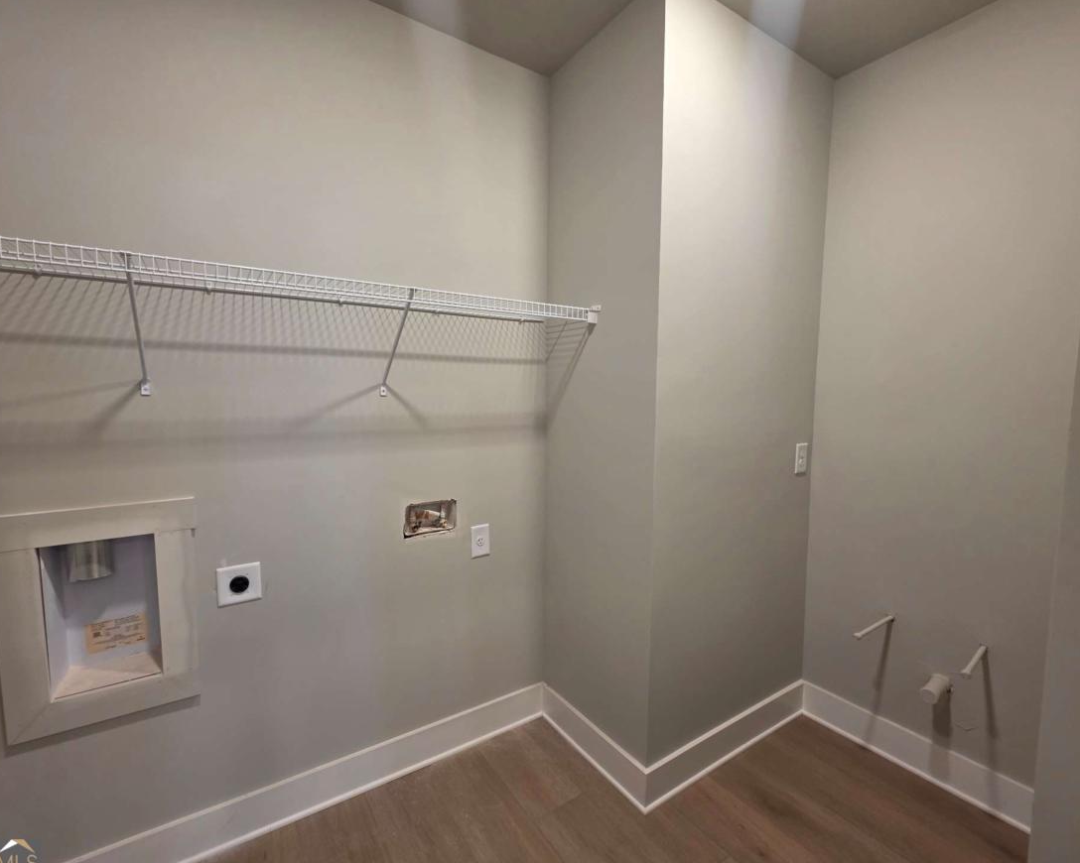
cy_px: 436
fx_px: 447
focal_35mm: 14
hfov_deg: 100.6
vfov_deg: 88.0
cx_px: 502
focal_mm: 2.2
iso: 160
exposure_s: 1/60
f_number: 1.9
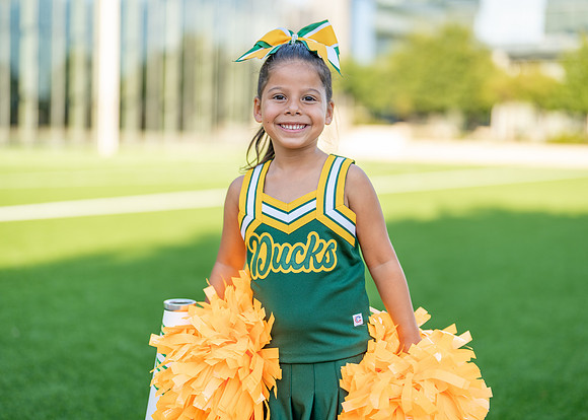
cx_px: 304
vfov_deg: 25.1
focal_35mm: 56
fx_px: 943
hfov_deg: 34.6
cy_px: 205
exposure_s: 1/1600
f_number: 1.2
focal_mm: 50
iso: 100
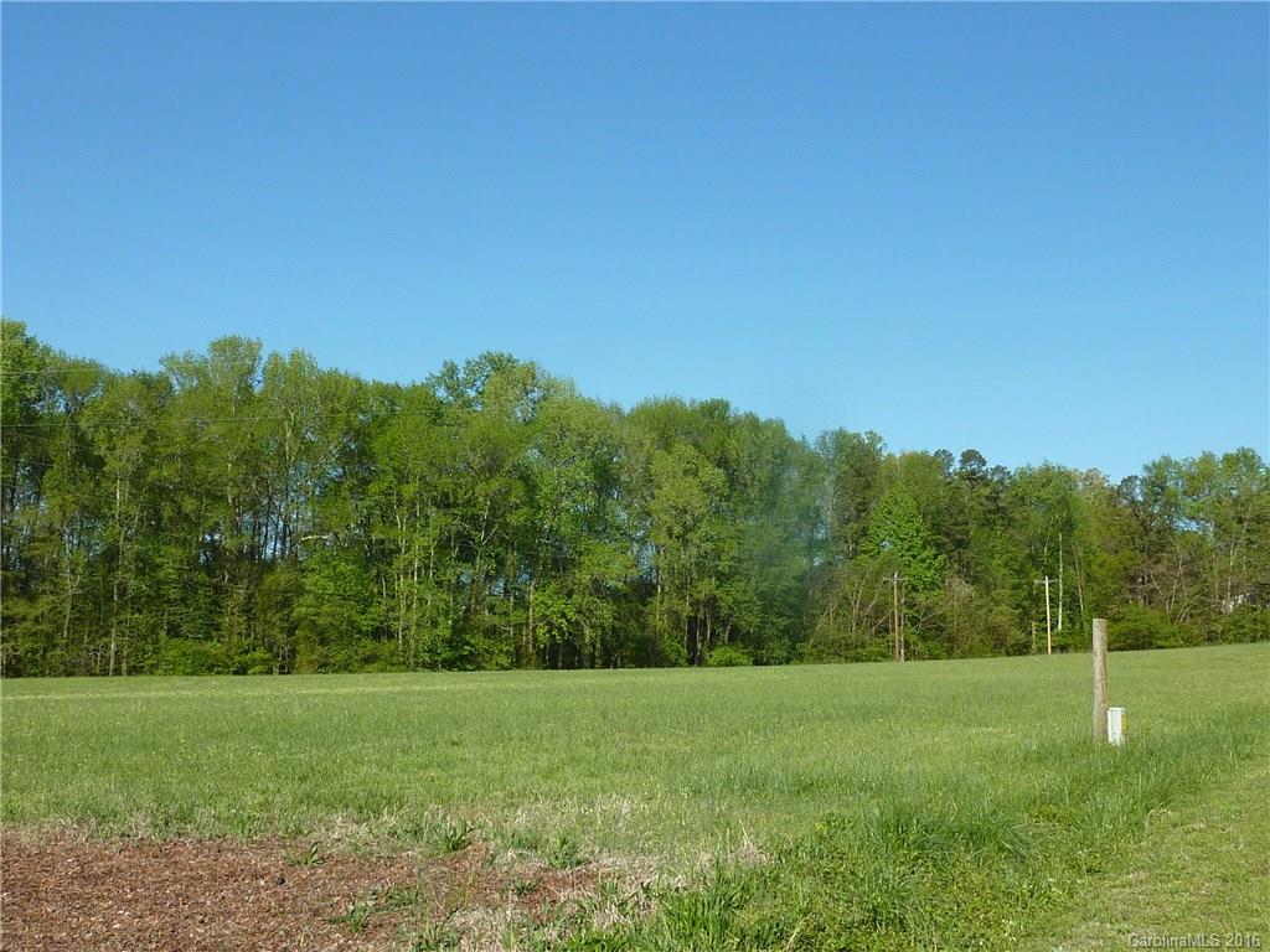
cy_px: 476
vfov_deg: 37.7
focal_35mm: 38
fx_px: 1394
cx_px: 635
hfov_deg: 49.0
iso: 100
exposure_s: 1/400
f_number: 5
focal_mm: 4.4
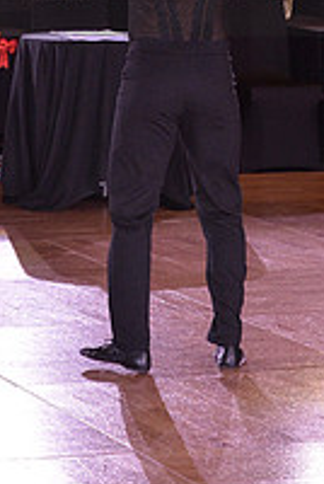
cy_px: -44
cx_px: 93
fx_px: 3188
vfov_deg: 8.6
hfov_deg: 5.8
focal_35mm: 237
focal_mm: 82
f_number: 7.1
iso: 2000
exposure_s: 1/250
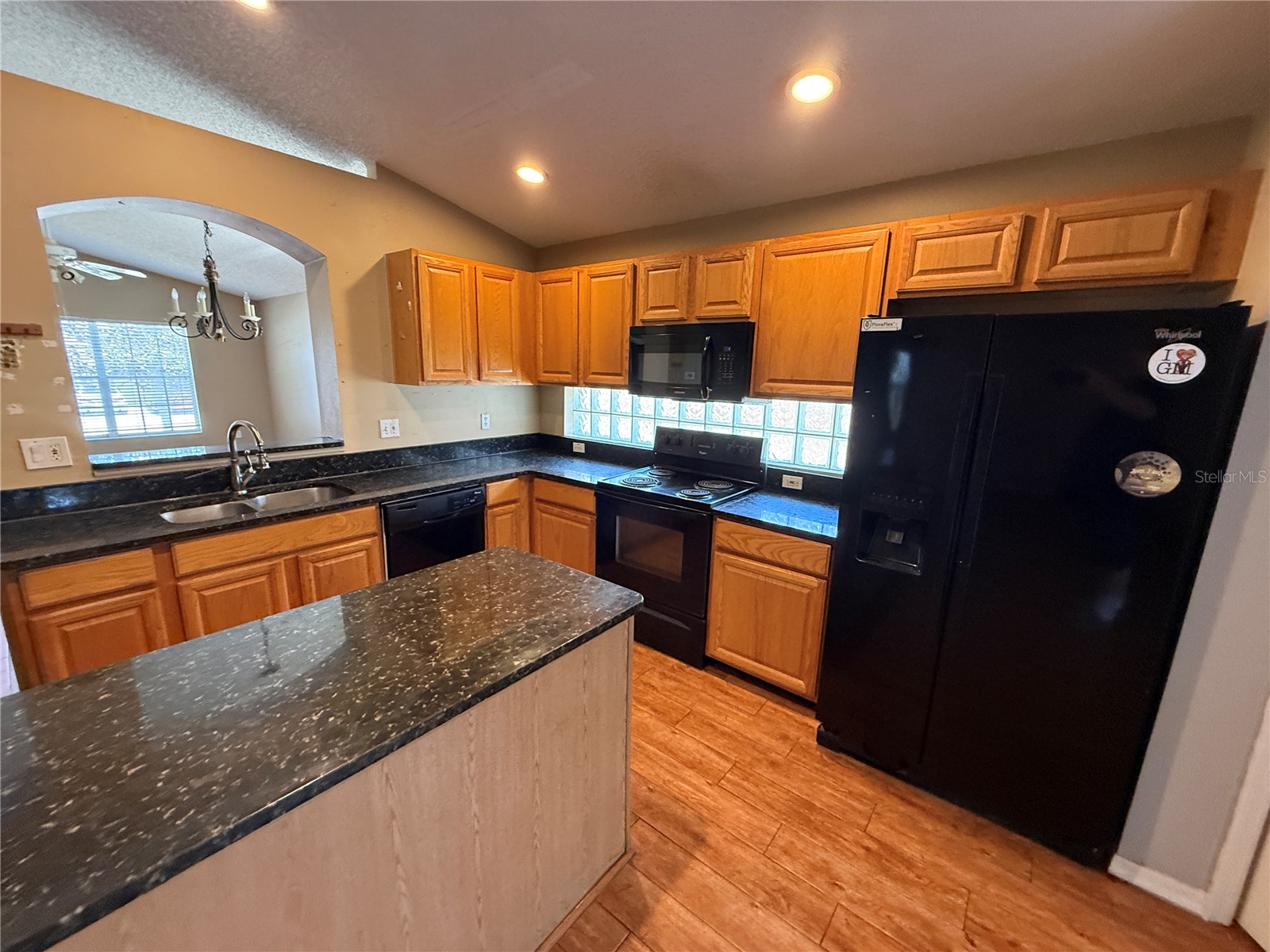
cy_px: 476
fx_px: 514
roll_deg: -1.2
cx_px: 635
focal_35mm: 14
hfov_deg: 102.1
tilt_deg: -13.1
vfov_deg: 85.7
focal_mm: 2.22
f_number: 2.2
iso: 500
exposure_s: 1/60
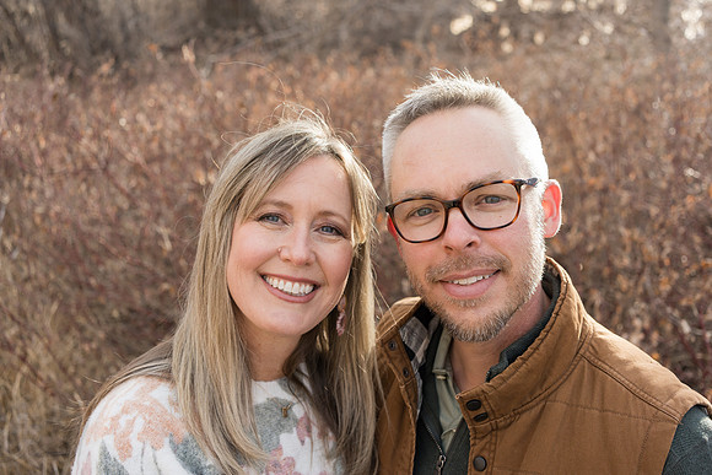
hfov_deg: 54.4
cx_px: 356
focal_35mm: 35
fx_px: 692
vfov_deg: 37.9
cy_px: 238
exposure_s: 1/200
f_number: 4
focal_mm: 35
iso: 200
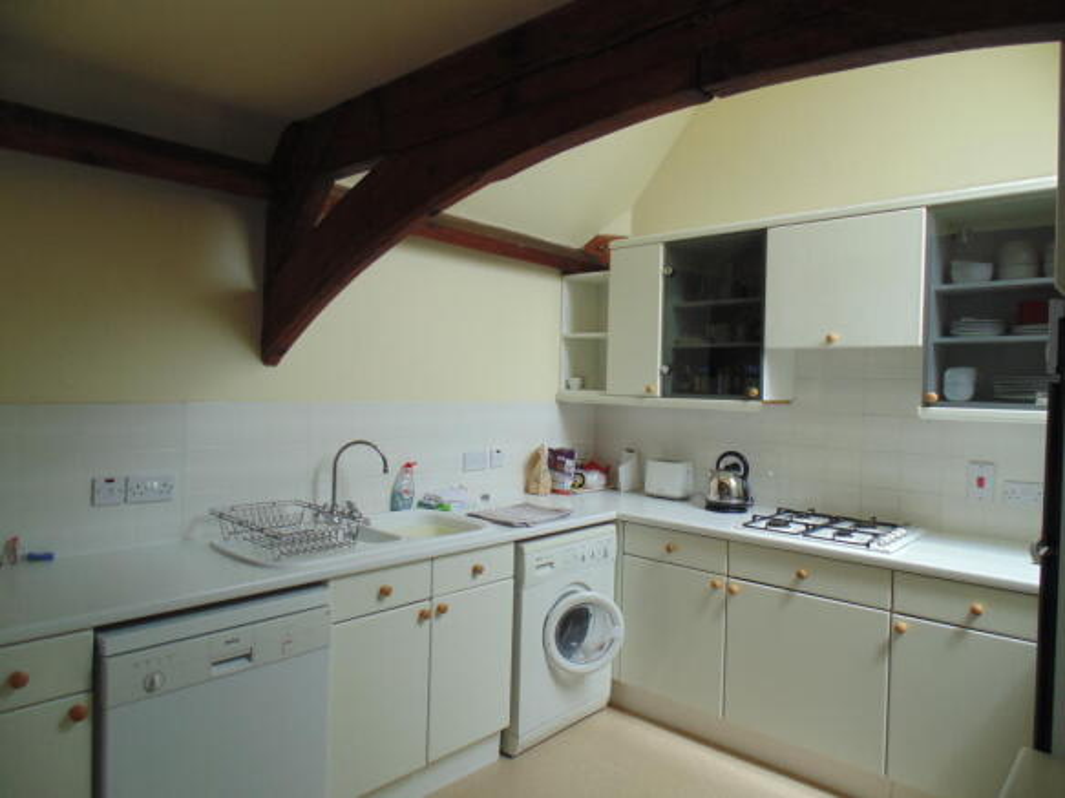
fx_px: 677
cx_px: 532
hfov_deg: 76.4
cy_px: 399
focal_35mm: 22
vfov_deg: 61.1
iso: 80
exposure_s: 1/125
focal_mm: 4
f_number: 3.1
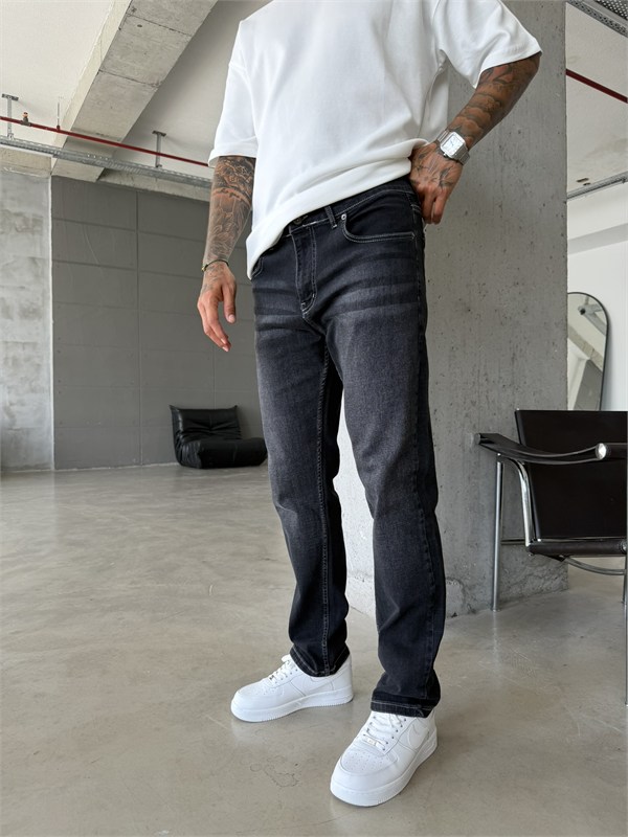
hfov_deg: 56.8
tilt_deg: -0.6
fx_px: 581
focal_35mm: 24
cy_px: 418
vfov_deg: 71.6
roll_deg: +0.4
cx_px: 314
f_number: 1.78
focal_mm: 6.76
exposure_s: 1/126
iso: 80
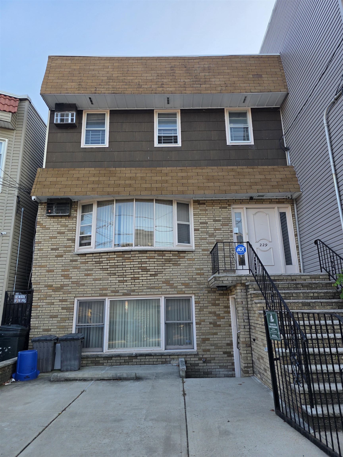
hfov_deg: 58.9
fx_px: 304
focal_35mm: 23
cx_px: 172
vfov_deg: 73.9
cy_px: 228
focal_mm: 6.3
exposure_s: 1/359
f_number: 1.7
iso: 32
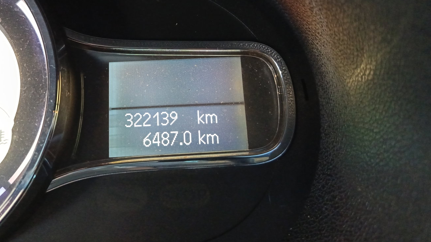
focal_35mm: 32
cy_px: 67
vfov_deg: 36.0
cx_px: 182
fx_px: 366
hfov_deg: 60.7
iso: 4103
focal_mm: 5.25
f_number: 1.75
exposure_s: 1/25
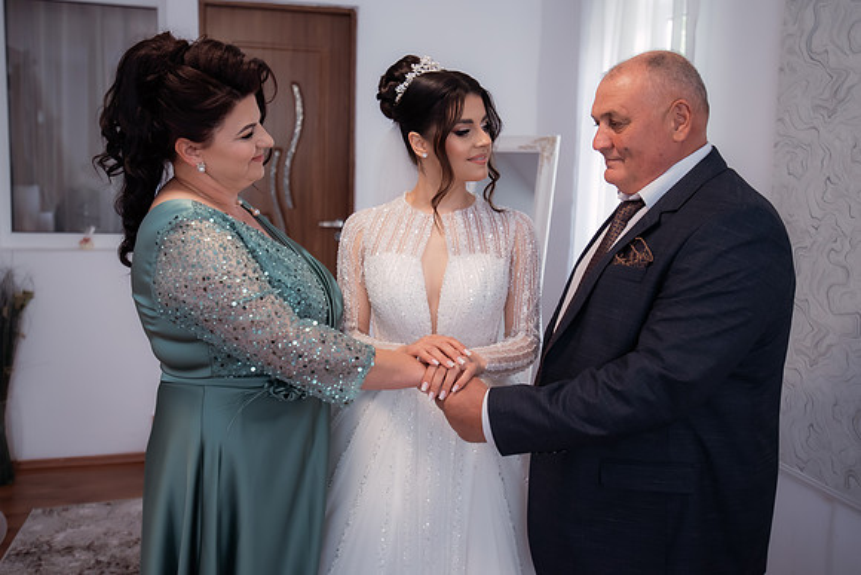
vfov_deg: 39.5
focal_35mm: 33
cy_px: 256
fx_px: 799
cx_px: 422
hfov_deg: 56.6
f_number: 2.8
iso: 1600
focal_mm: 30
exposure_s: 1/250
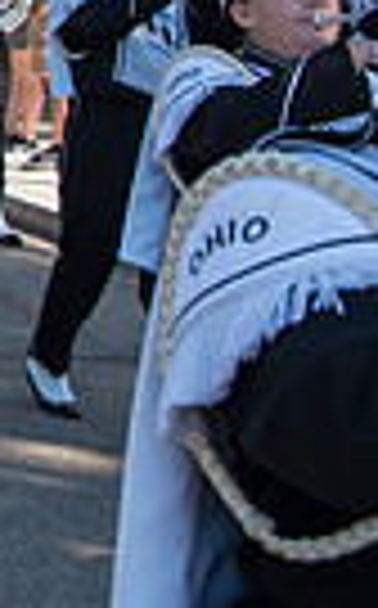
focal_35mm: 105
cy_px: -34
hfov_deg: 9.3
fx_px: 1736
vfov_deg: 19.2
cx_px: -828
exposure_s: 1/500
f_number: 5.6
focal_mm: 24
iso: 200
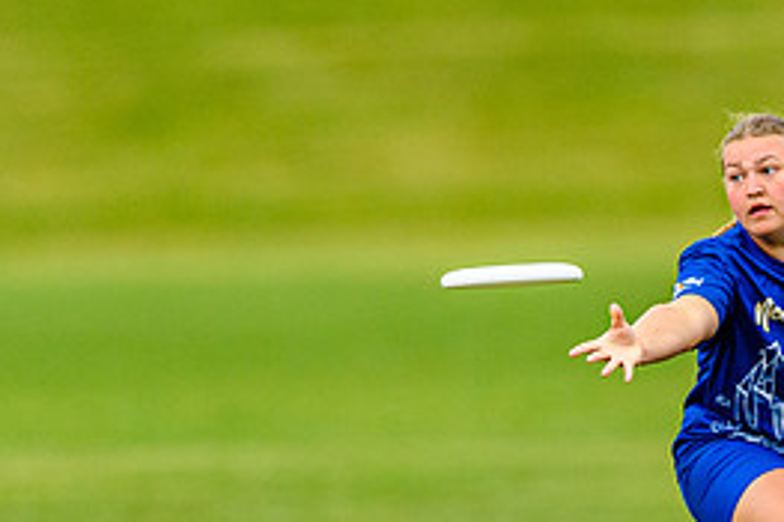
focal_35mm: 1535
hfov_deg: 1.3
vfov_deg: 0.9
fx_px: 33407
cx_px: 778
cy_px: 351
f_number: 3.2
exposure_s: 1/1000
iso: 800
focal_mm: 400
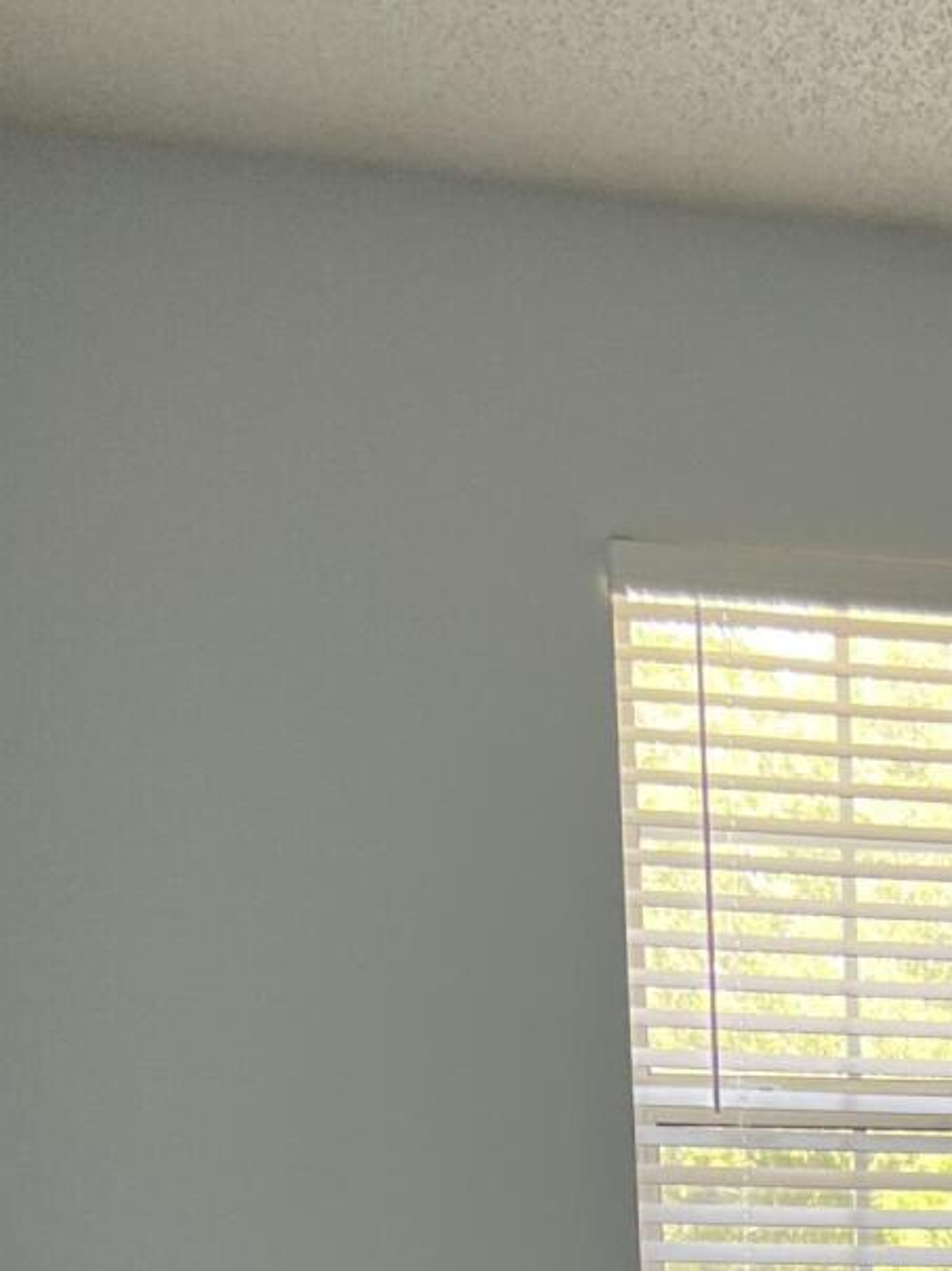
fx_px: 3157
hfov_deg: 16.2
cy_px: 1966
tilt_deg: -11.3
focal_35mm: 86
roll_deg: -0.5
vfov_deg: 19.5
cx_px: 1257
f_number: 1.5
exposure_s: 1/60
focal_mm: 5.7
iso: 80
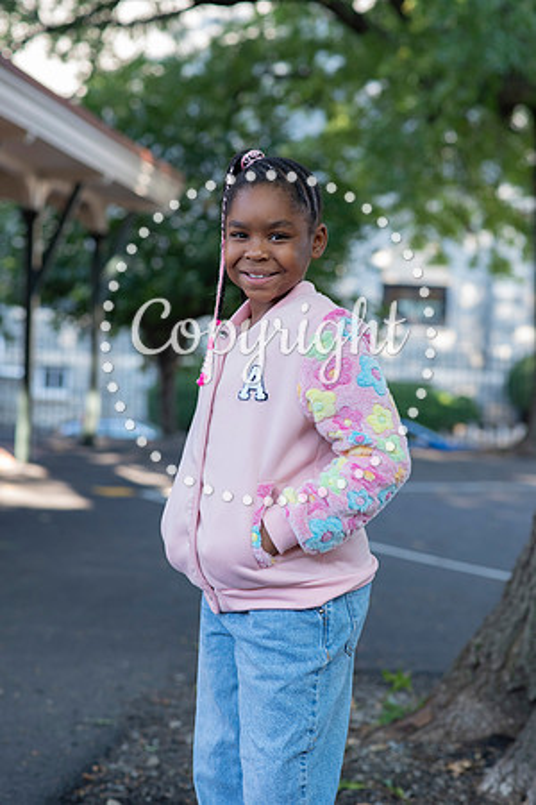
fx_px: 1898
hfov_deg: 16.1
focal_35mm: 85
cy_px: 402
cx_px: 268
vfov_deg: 23.9
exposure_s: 1/250
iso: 800
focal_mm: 85
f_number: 4.5
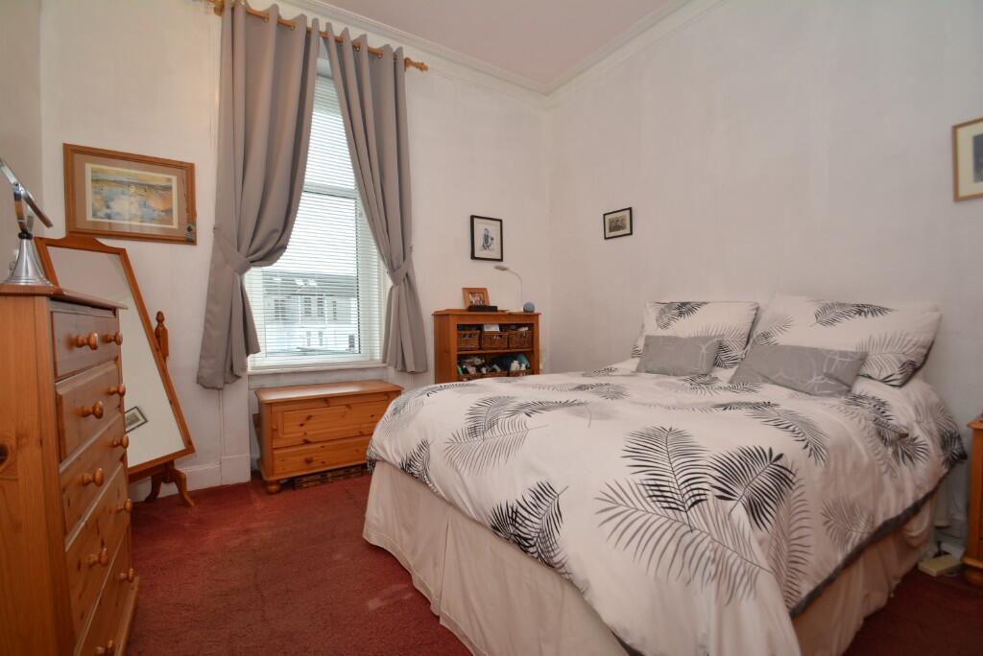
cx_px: 492
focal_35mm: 15
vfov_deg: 77.4
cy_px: 328
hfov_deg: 100.4
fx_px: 410
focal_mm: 10
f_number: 5.6
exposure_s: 1/15
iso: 100
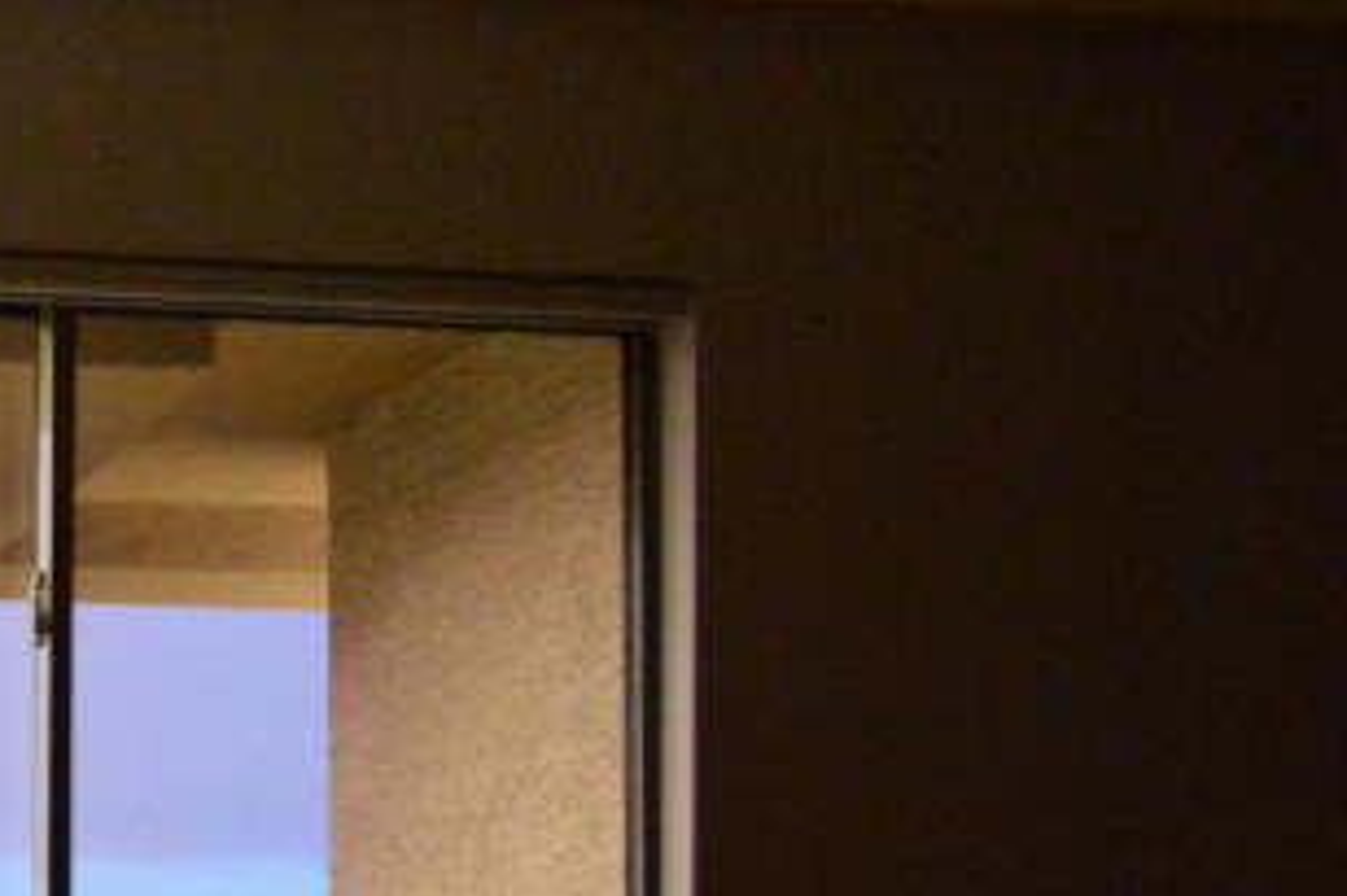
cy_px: 1167
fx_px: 2954
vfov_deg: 16.3
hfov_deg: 22.3
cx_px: -525
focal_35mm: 79
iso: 3200
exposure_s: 1/15
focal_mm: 18
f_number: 3.5
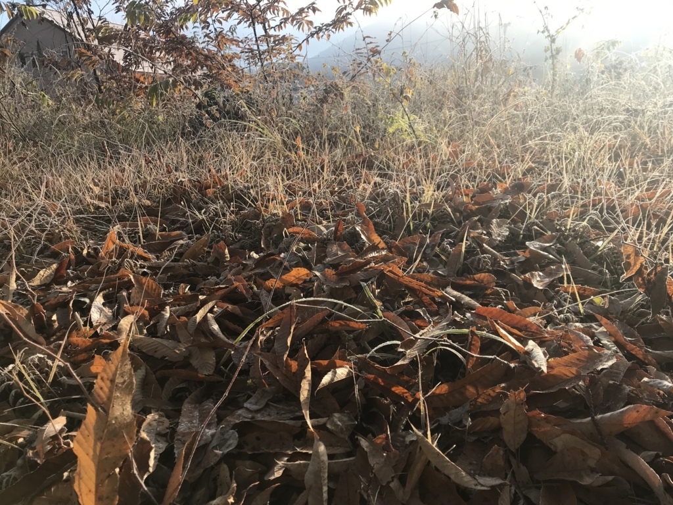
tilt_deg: -13.3
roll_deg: +1.8
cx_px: 336
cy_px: 252
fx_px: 544
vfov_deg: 49.7
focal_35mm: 28
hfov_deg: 63.4
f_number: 1.8
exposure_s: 1/948
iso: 20
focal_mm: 3.99
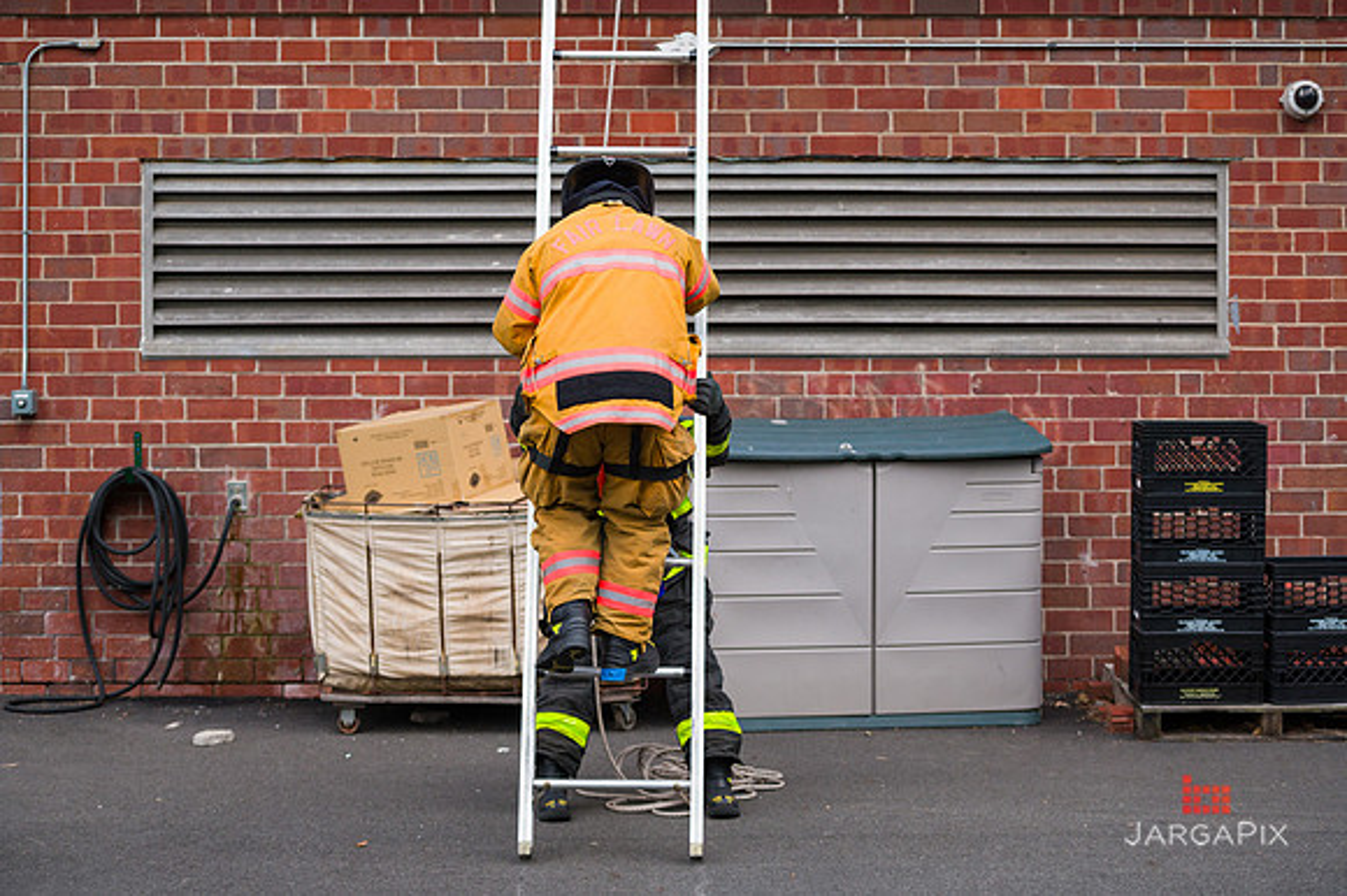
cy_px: 448
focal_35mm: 70
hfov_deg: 28.9
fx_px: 2618
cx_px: 674
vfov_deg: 19.4
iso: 800
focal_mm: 70
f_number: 3.2
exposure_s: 1/250
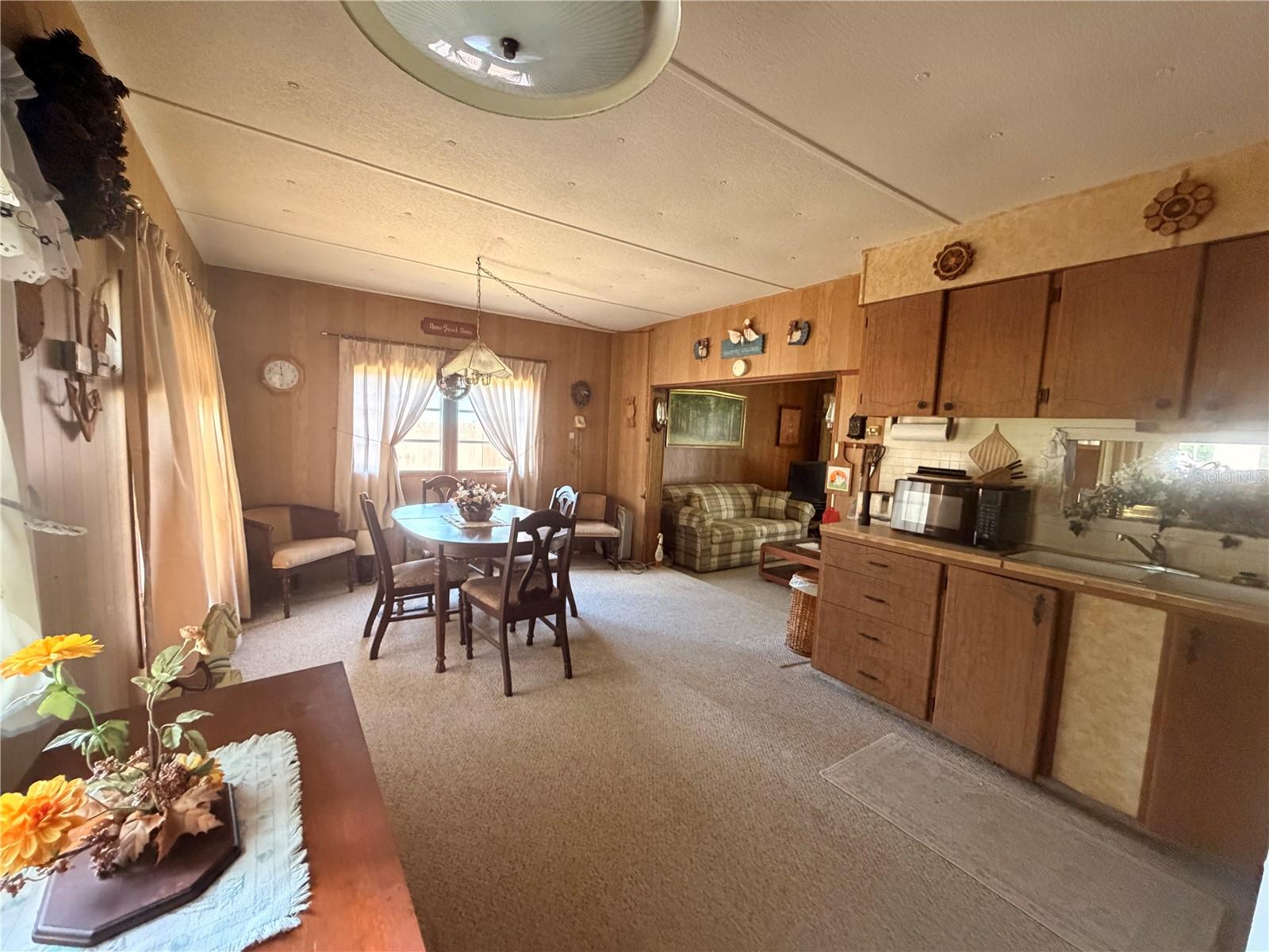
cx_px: 634
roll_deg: -1.8
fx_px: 513
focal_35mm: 14
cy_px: 476
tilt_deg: -5.6
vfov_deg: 85.7
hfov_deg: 102.1
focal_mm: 2.22
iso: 640
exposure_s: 1/60
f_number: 2.2
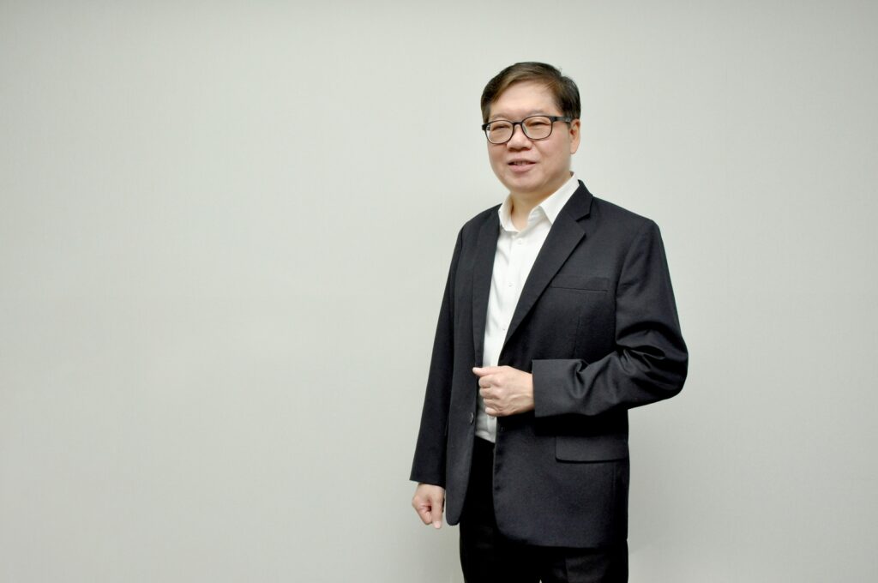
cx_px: 439
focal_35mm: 36
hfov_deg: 53.2
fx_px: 877
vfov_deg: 36.8
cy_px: 292
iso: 800
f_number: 8
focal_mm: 24
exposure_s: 1/125
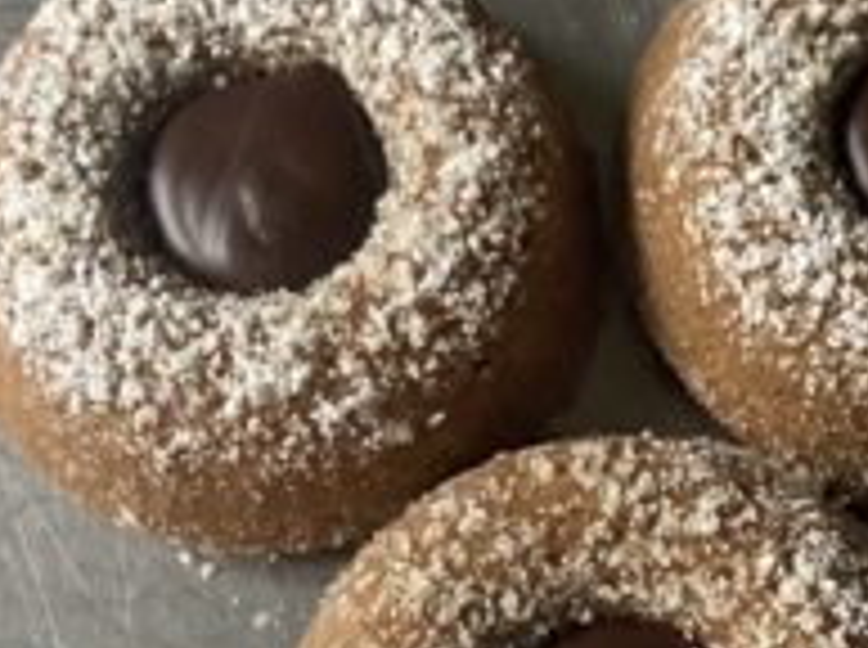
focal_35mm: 90
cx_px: 659
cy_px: 536
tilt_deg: -76.0
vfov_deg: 16.2
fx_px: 2253
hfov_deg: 21.6
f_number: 1.8
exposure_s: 1/30
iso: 800
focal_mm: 4.25
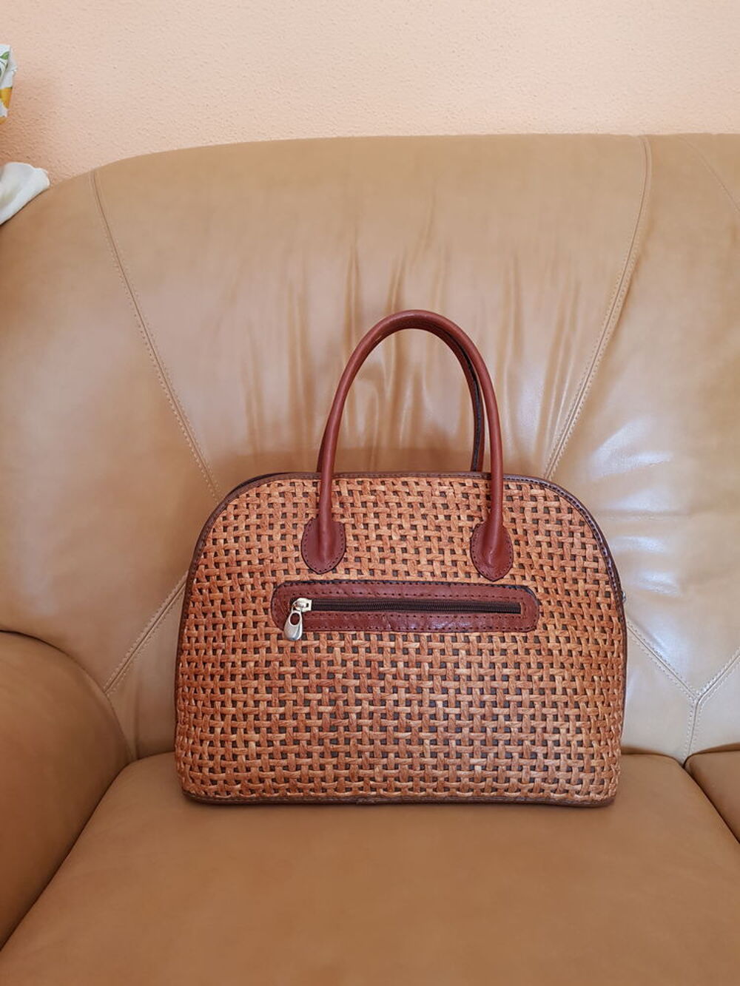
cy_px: 493
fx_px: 741
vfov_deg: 67.3
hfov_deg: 53.1
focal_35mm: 26
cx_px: 370
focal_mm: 4.3
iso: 160
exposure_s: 1/33
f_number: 1.7
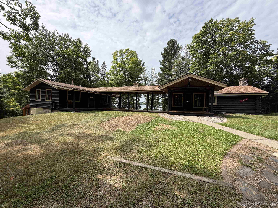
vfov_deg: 85.7
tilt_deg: -0.2
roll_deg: -1.2
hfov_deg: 102.1
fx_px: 112
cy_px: 104
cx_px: 139
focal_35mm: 14
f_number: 2.2
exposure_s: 1/770
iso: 32
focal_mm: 2.22
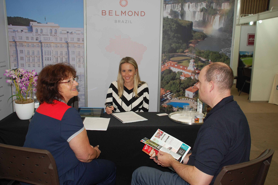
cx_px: 139
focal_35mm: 33
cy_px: 92
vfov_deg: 39.9
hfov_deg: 57.3
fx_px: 255
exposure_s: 1/60
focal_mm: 22
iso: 400
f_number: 3.8
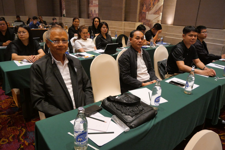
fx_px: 150
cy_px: 75
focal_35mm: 24
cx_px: 112
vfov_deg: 53.2
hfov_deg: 73.7
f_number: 4.5
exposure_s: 1/200
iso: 3200
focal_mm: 12
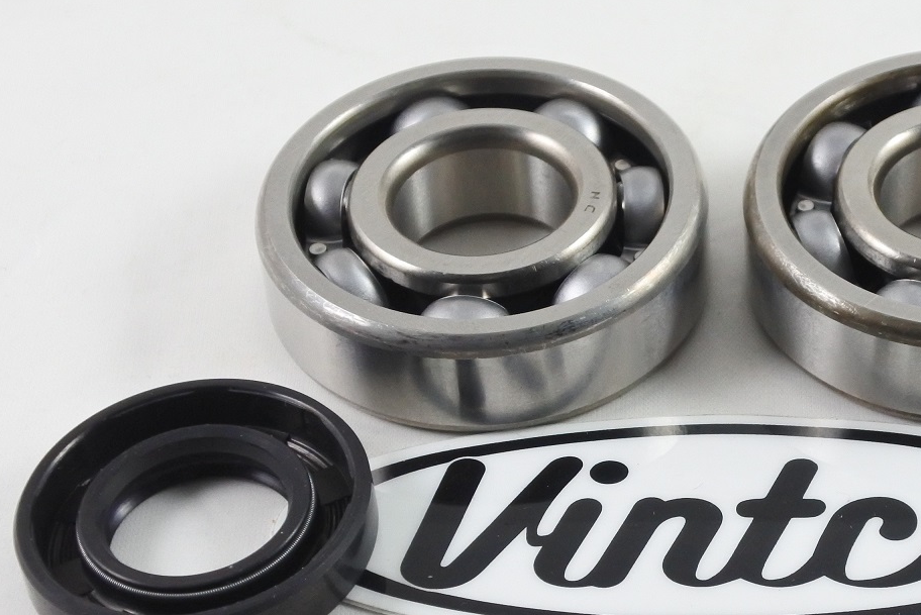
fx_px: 2457
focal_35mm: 96
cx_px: 722
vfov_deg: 14.3
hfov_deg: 21.0
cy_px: 369
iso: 800
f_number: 4.5
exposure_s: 1/125
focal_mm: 17.2
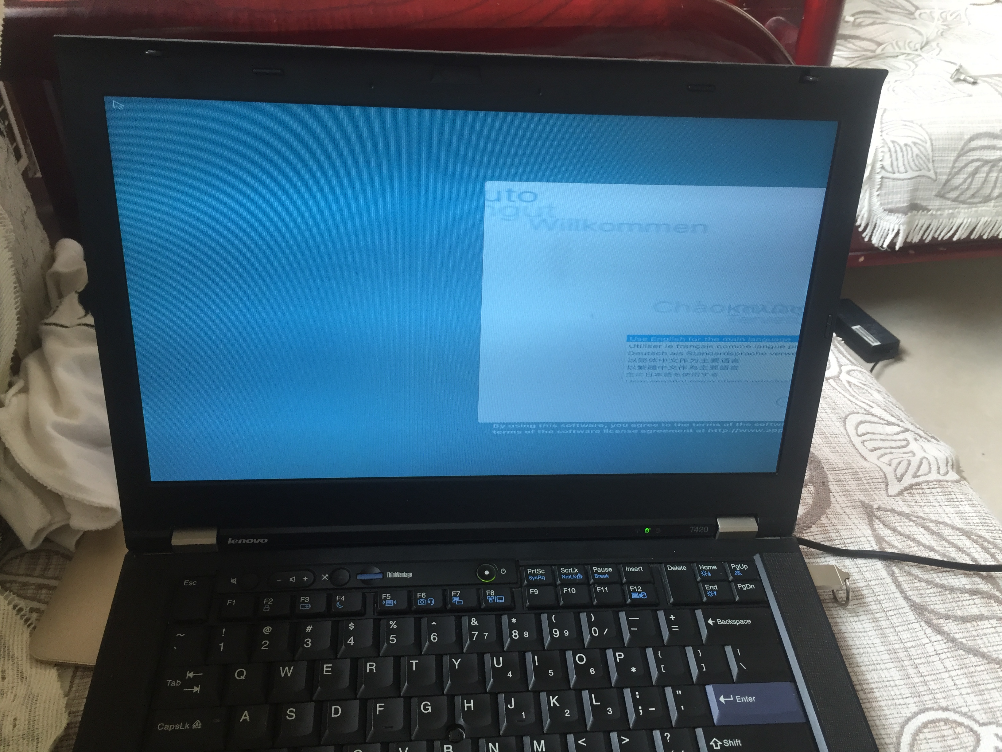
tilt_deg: -37.9
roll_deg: -1.6
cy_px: 376
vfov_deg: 48.2
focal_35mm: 29
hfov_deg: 61.7
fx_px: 839
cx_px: 501
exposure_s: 1/33
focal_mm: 4.15
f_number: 2.2
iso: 100
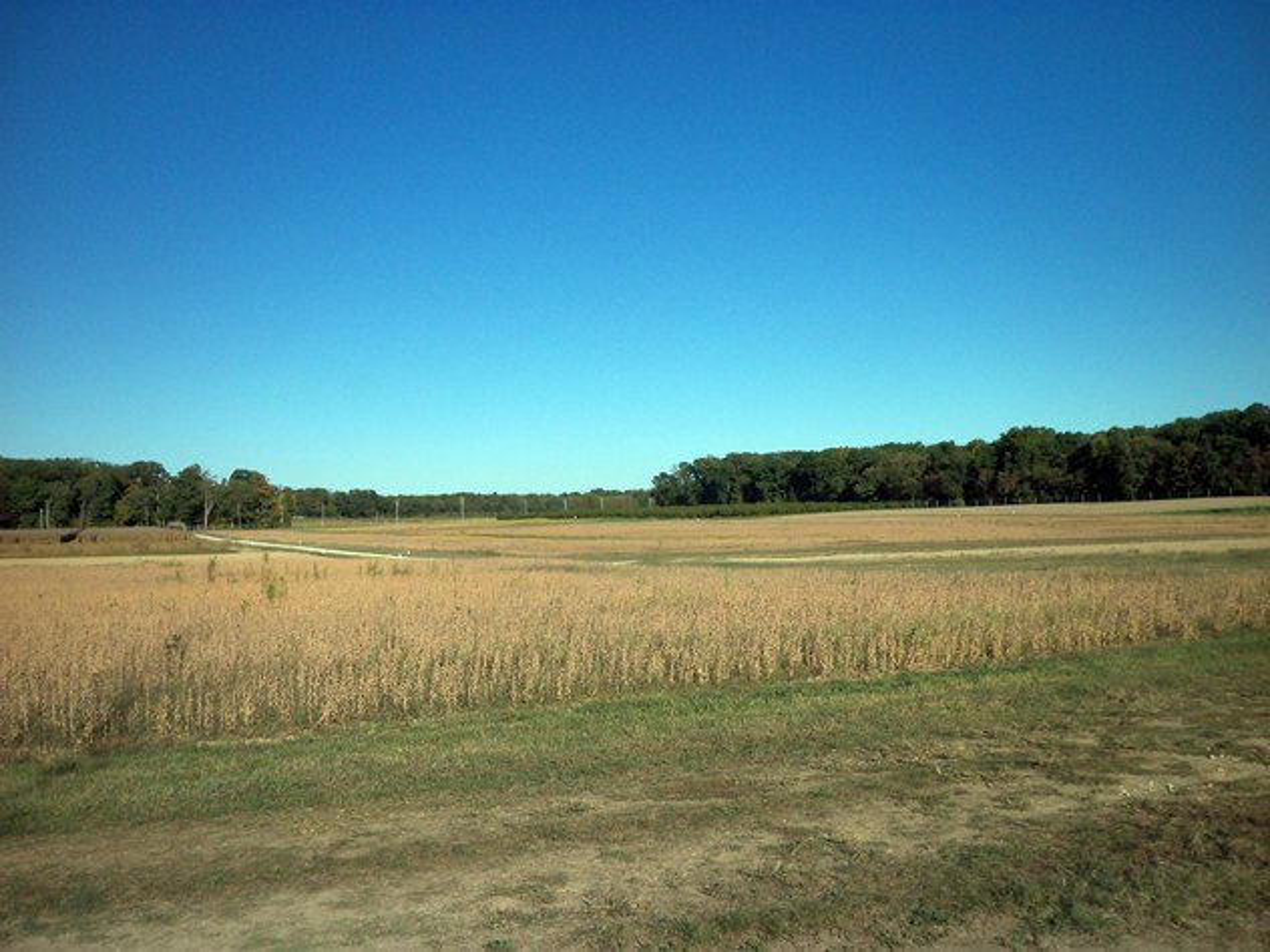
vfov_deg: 41.8
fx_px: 1247
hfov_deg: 54.0
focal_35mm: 34
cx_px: 635
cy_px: 476
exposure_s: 1/320
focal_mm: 5.7
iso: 80
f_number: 8.8
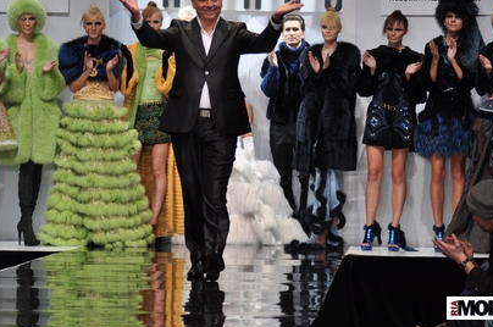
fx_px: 2771
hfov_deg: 10.2
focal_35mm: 203
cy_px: 121
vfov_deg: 6.8
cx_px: 212
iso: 640
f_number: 3.5
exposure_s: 1/200
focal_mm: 105
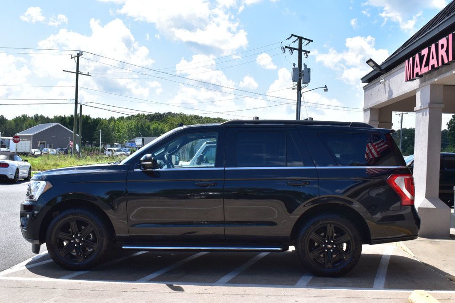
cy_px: 152
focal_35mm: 42
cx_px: 228
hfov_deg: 46.4
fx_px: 531
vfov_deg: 31.9
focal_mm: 28
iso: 400
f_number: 11
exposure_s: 1/400
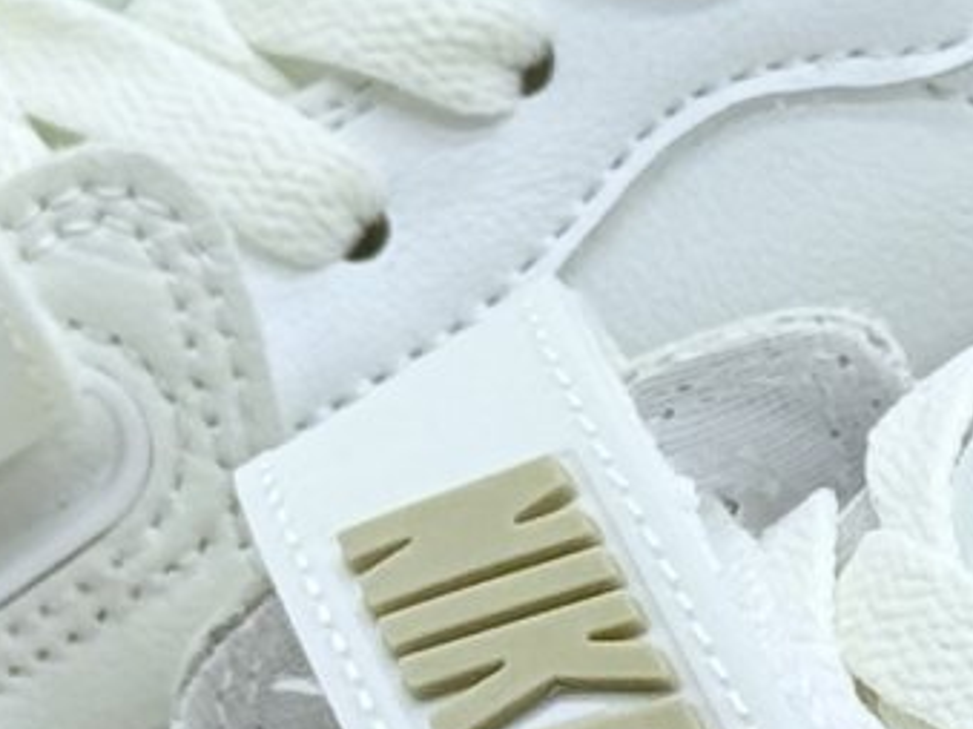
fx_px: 4243
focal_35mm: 151
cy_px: 215
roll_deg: -0.1
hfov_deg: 12.8
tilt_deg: -24.2
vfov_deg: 9.8
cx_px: 1172
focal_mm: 6.76
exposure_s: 1/769
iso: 64
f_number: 1.78
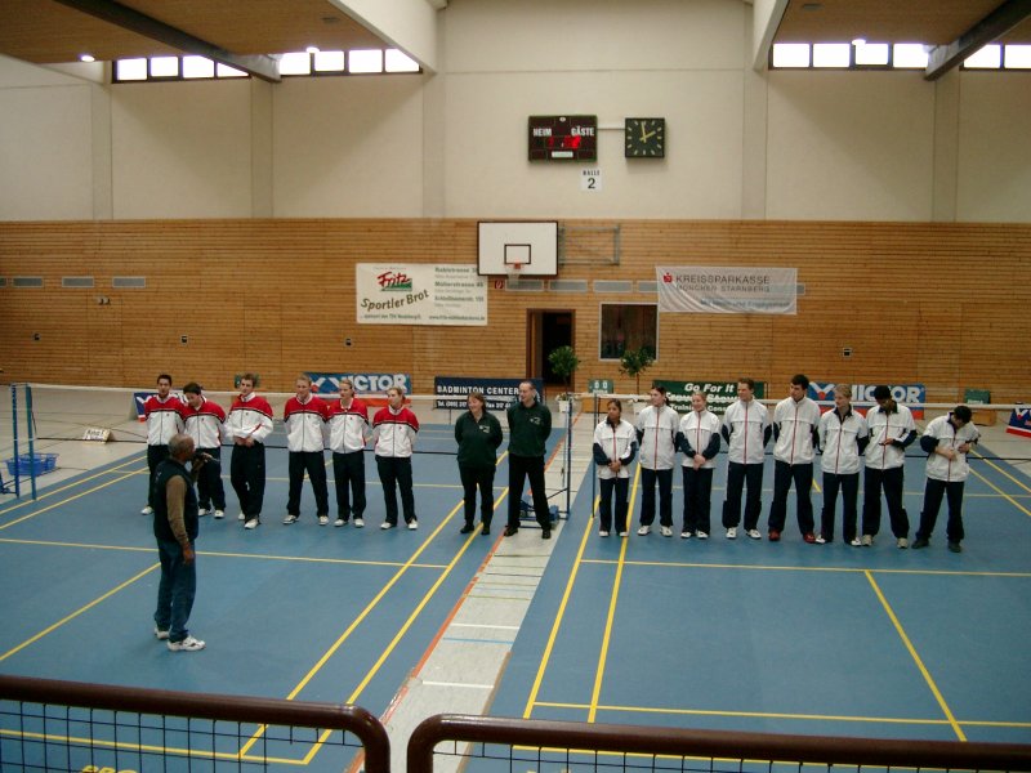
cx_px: 516
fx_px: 1102
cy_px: 386
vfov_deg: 38.7
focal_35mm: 37
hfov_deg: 50.1
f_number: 2.6
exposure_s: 1/100
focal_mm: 7.6
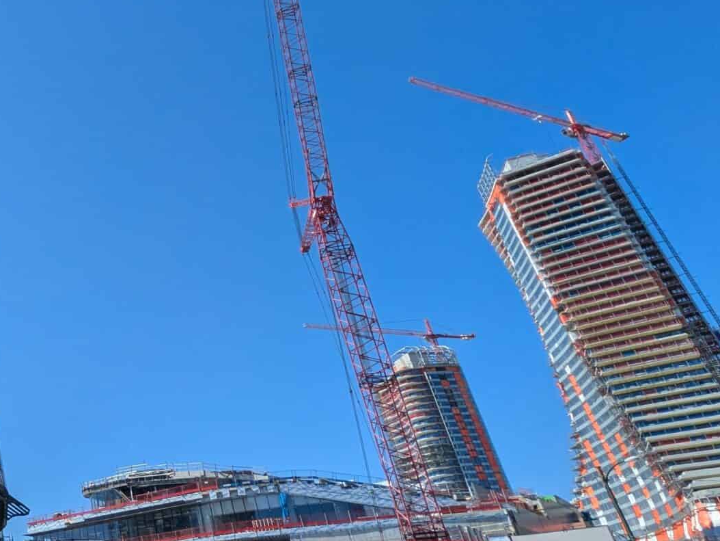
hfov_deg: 43.2
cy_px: 258
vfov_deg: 41.8
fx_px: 707
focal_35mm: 34
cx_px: -53
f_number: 2.2
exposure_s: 1/2092
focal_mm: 1.83
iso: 38
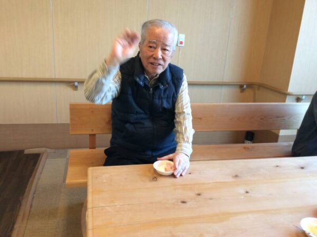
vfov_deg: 44.1
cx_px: 158
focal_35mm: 32
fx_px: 293
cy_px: 118
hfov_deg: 56.9
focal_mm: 3.3
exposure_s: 1/24
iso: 64
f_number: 2.4
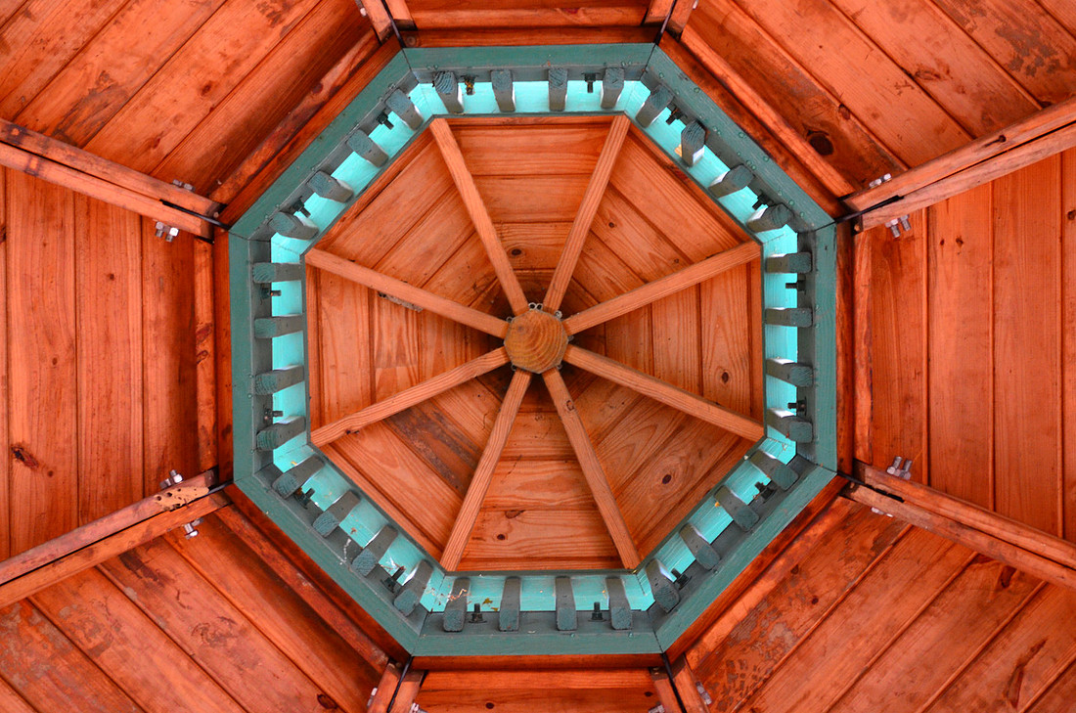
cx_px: 538
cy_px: 356
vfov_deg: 22.5
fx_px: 1790
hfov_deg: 33.5
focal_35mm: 60
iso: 1100
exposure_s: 1/30
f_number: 5.3
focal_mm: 40
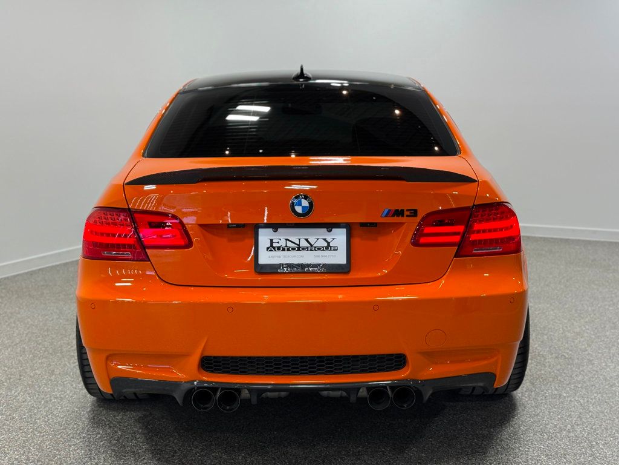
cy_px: 232
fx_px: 858
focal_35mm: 48
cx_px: 310
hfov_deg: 39.7
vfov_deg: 30.3
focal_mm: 6.76
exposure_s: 1/239
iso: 64
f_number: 1.78
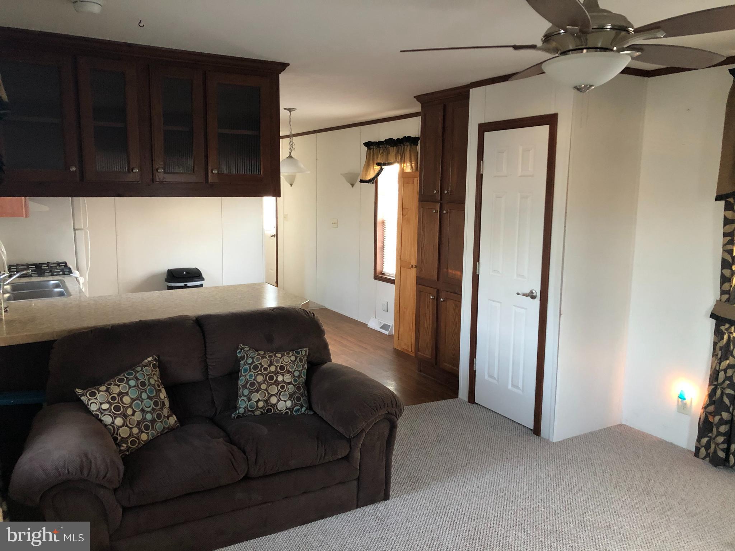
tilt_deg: -8.2
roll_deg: -0.7
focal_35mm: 28
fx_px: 595
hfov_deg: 63.4
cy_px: 276
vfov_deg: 49.7
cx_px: 368
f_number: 1.8
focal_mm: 3.99
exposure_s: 1/12
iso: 100
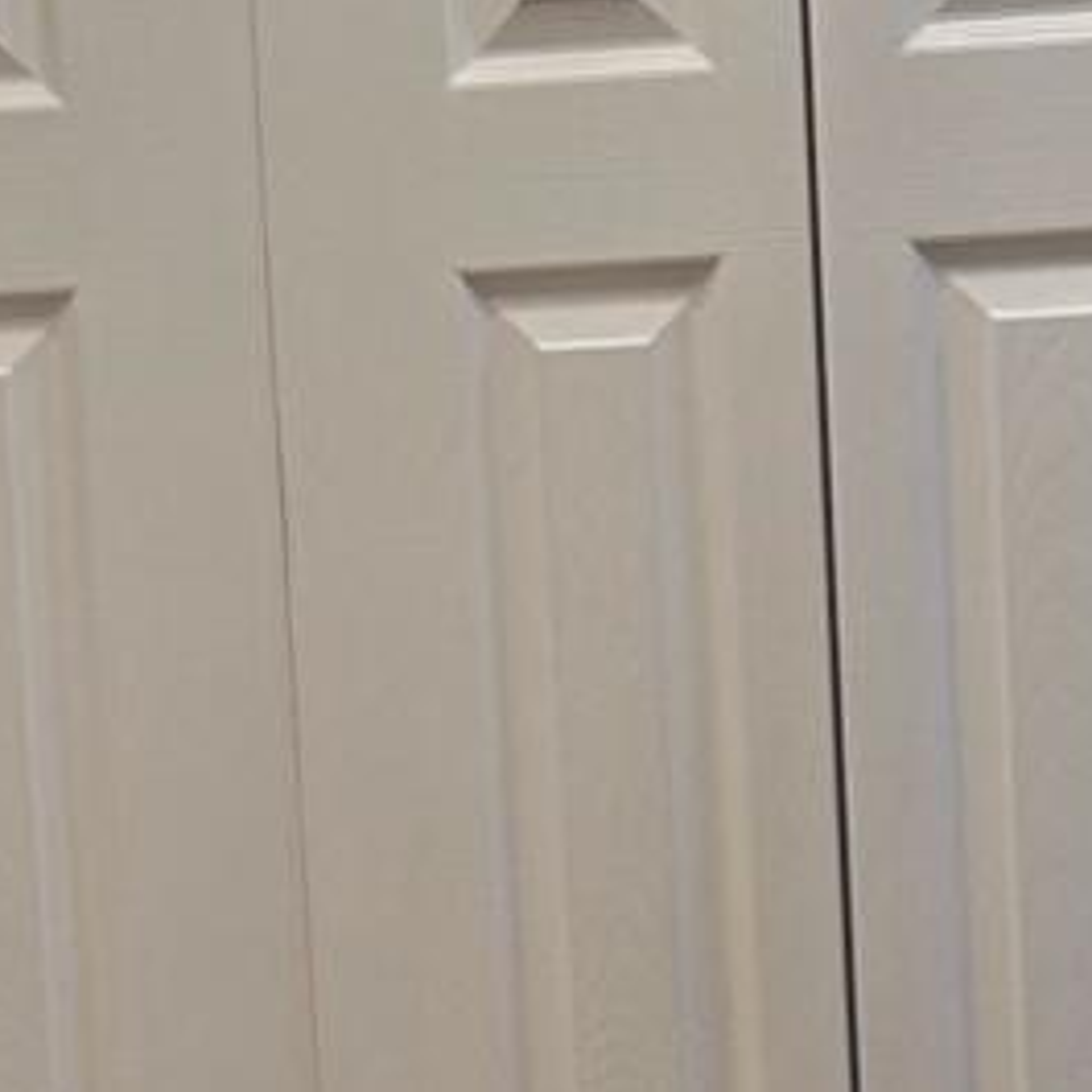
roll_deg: +3.3
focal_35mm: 160
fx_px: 5710
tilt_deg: -6.9
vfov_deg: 10.8
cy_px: 1113
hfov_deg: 10.9
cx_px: 530
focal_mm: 6.86
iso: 160
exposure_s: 1/60
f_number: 1.78
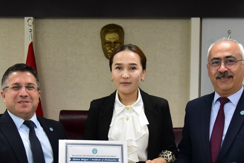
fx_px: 488
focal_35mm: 72
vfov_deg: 18.8
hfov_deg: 28.1
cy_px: 115
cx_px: 110
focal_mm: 35
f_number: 4
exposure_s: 1/640
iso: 3200
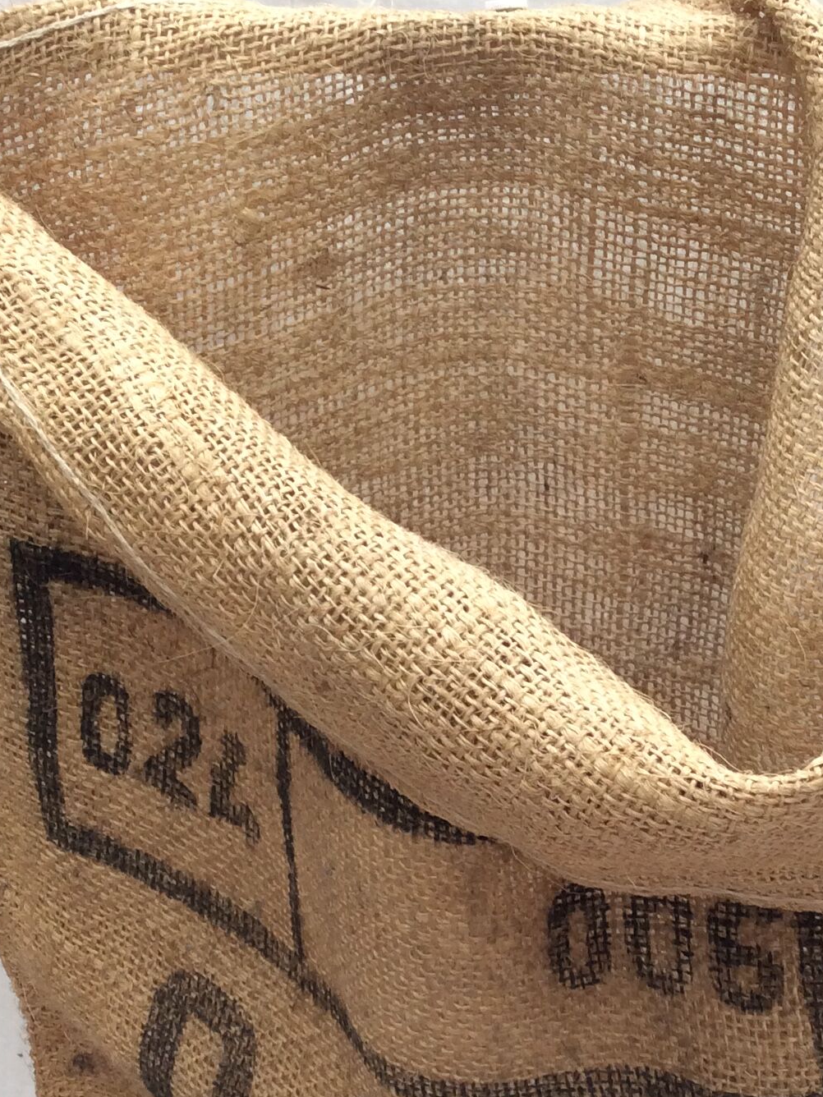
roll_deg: +0.5
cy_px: 773
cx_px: 627
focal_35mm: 62
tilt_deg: -23.4
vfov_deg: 30.8
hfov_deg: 23.4
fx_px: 1965
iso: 40
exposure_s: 1/50
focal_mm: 3.3
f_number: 2.4
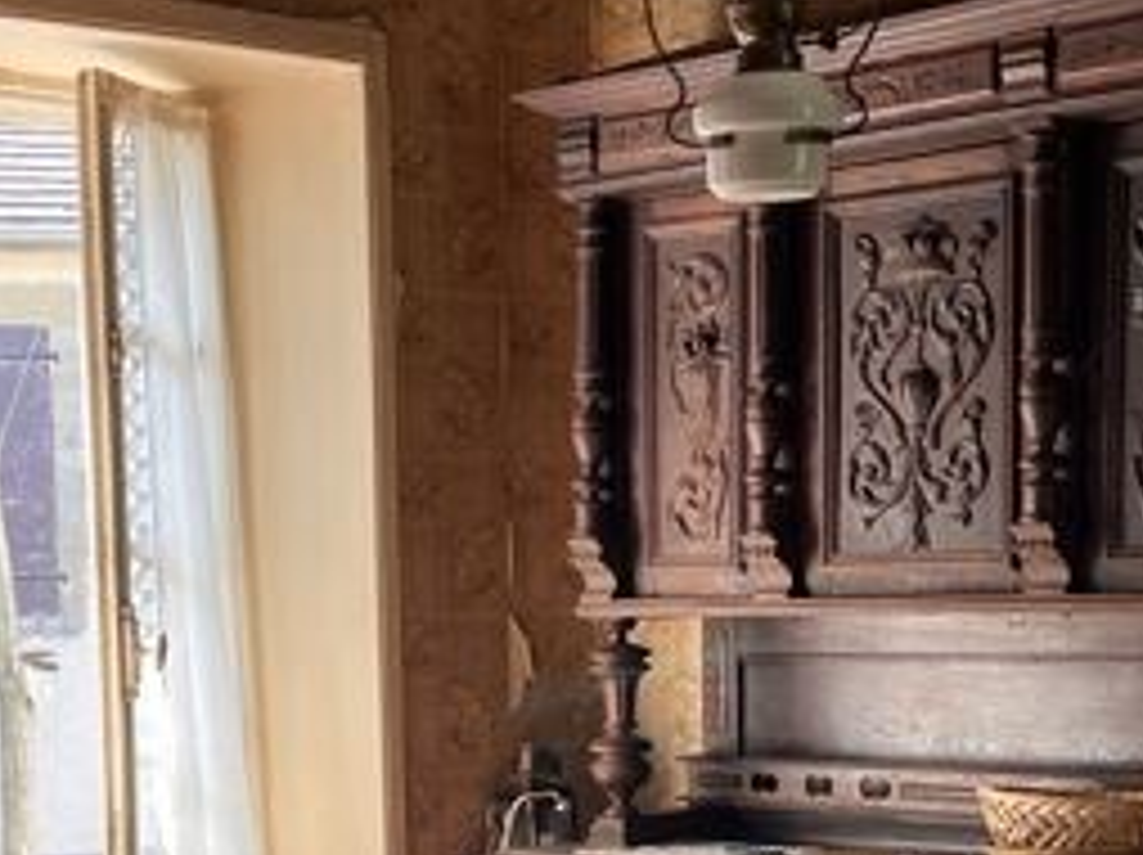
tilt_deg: -5.9
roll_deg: +2.7
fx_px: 2705
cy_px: 864
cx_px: 315
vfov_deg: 17.5
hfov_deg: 23.7
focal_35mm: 82
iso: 64
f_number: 1.6
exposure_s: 1/122
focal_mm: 5.1
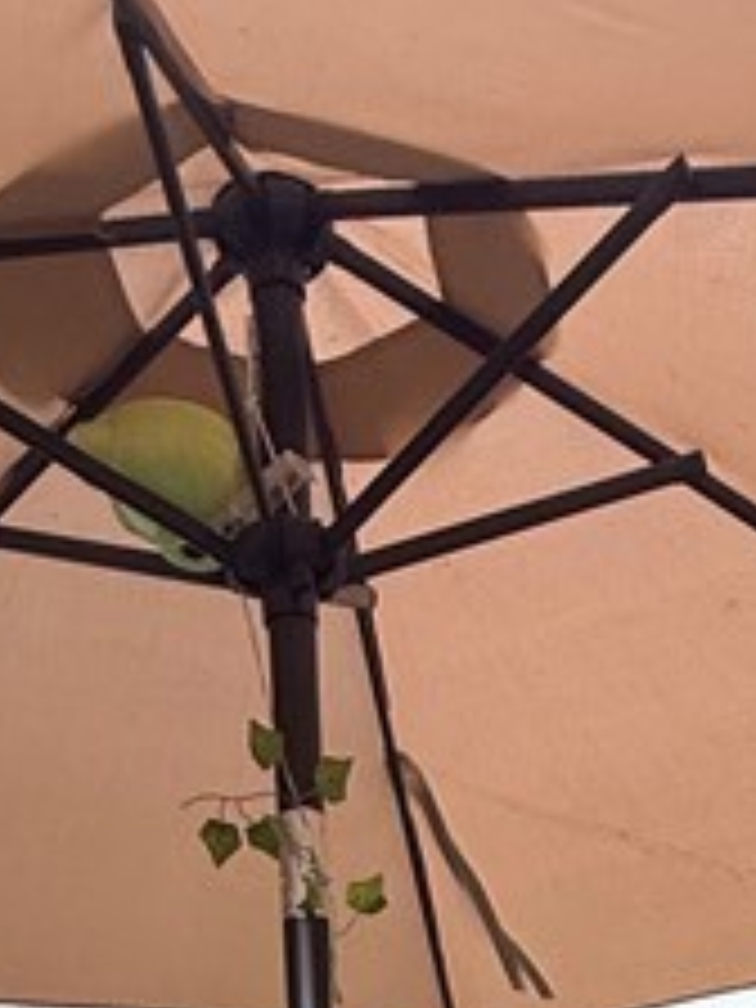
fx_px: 1864
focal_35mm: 64
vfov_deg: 20.3
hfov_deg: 22.8
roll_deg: +2.2
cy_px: 1863
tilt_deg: -14.5
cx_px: 526
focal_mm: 2.22
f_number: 2.2
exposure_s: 1/99
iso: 80
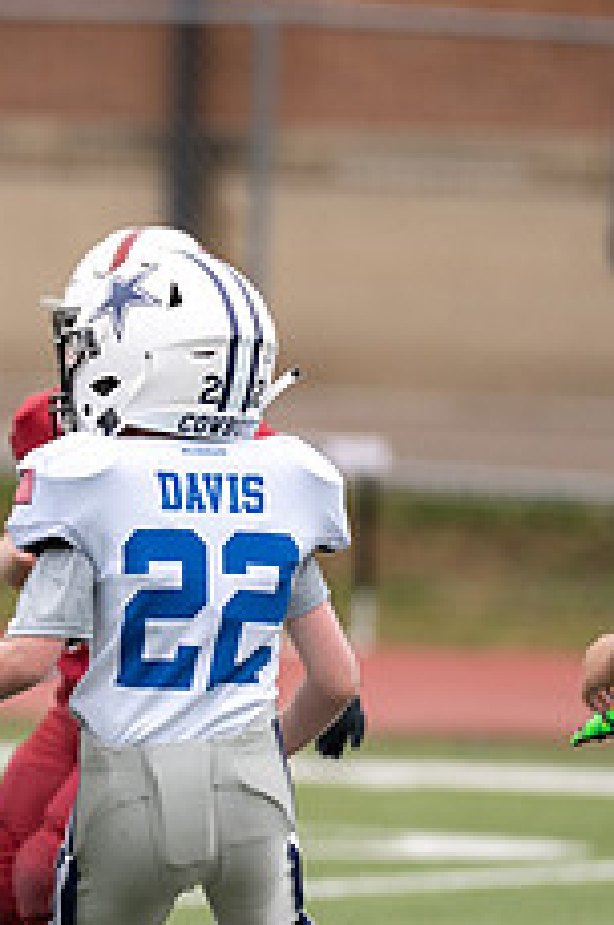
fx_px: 19116
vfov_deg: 2.8
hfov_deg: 1.8
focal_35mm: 745
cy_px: 627
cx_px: -602
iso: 200
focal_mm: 200
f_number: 2.8
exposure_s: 1/1250
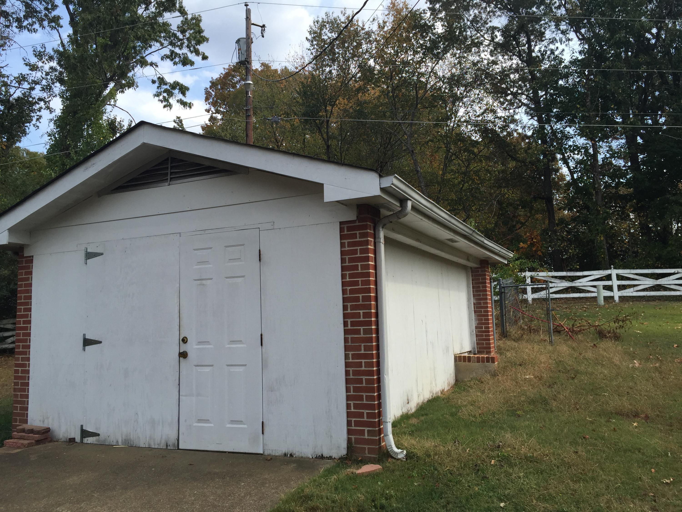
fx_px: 571
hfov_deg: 61.7
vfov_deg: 48.2
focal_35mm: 29
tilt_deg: +7.8
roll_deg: +0.8
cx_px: 341
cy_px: 256
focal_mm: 4.15
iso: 32
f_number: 2.2
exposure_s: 1/989
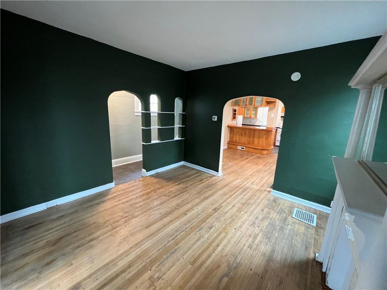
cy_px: 145
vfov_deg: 89.9
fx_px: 145
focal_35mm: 13
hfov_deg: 106.2
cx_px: 194
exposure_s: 1/60
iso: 500
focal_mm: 1.57
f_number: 1.8
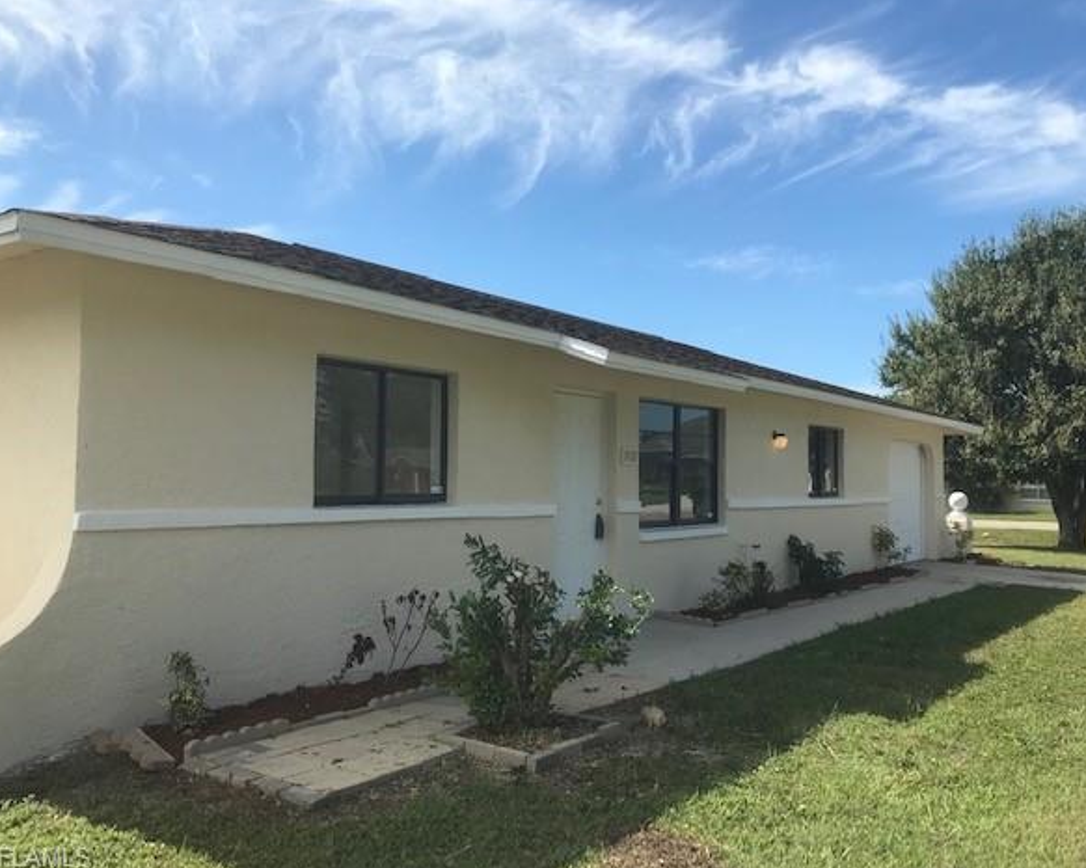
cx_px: 550
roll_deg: -1.5
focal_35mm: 30
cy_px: 428
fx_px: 964
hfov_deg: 58.8
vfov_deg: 48.5
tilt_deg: +1.5
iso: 20
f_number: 1.8
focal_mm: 3.99
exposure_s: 1/2398
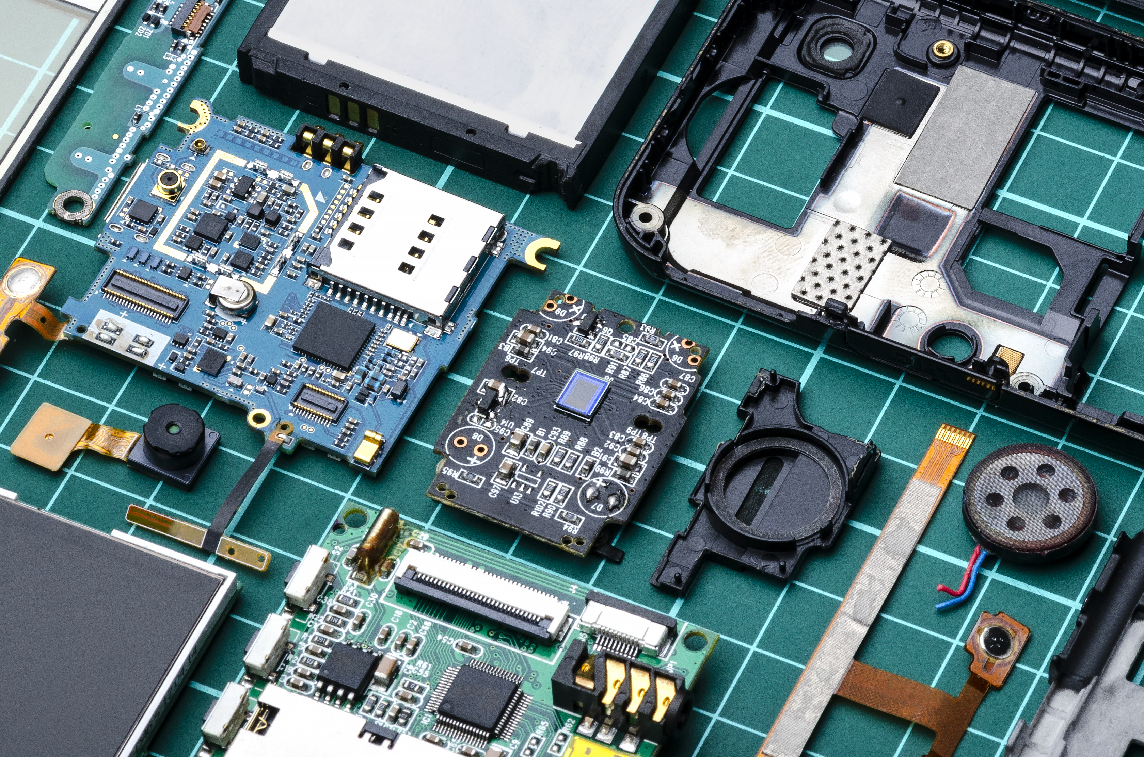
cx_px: 439
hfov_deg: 10.4
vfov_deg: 6.9
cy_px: 314
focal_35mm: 198
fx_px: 6279
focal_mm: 90
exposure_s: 1/200
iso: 100
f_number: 22
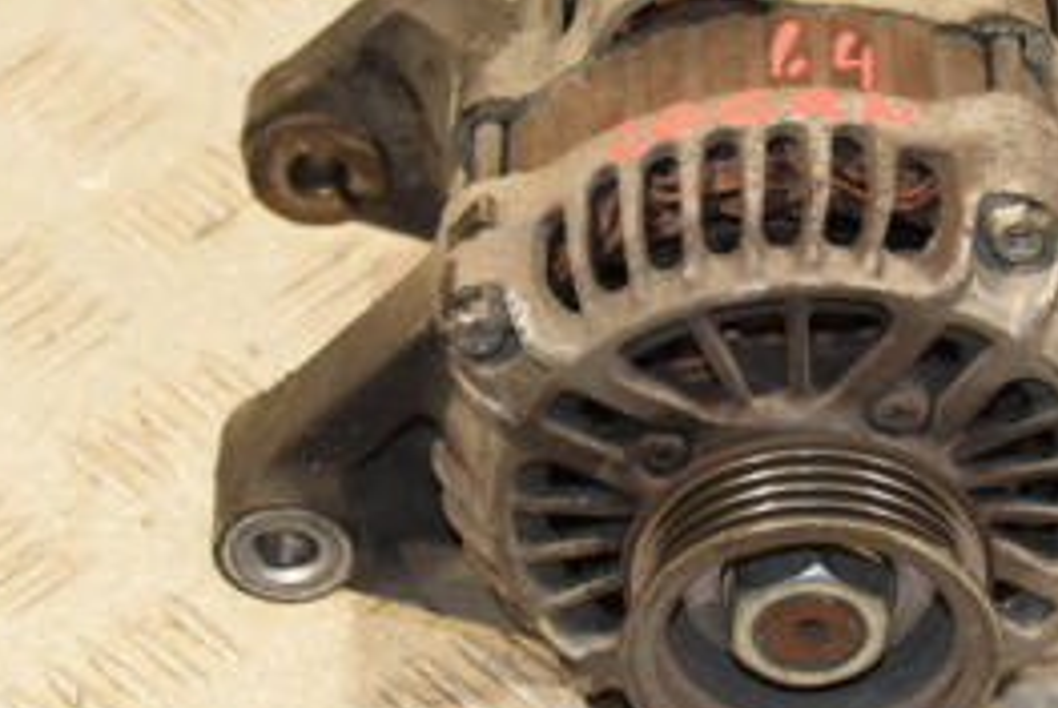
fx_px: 4825
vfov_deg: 8.4
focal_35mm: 164
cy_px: 221
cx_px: 768
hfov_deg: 12.5
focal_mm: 48
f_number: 5.6
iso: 800
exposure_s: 1/200
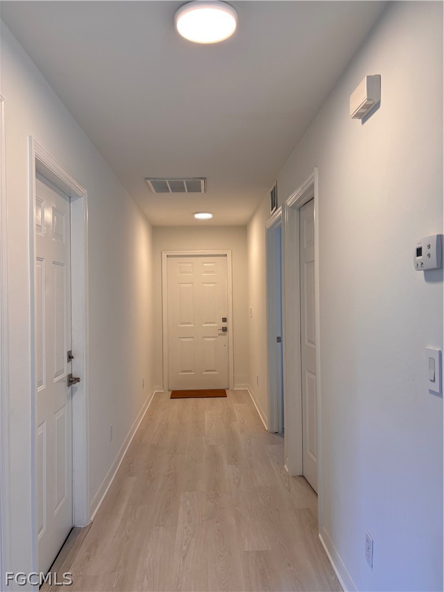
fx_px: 445
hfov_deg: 53.1
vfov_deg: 67.3
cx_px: 222
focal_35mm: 26
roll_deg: +0.2
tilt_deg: +0.0
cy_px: 296
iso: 80
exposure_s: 1/120
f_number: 1.6
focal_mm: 5.96
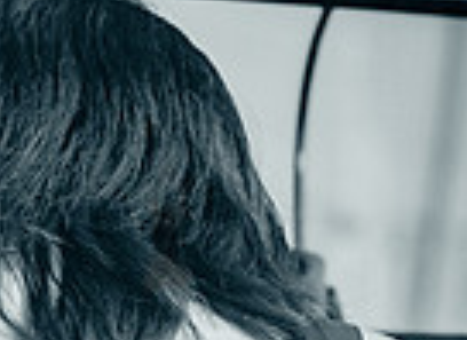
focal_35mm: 427
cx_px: 418
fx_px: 5700
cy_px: 523
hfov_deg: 4.7
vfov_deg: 3.4
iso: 4000
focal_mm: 80
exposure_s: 1/320
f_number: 3.5
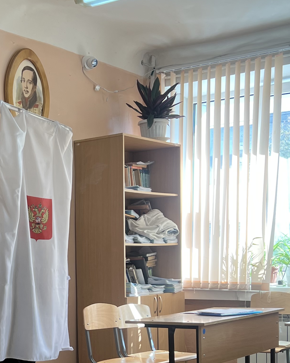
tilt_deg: -1.8
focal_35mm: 67
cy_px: 296
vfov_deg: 27.7
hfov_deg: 22.0
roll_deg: +1.3
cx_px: 5
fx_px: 719
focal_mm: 5.7
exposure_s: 1/156
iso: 40
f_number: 1.5
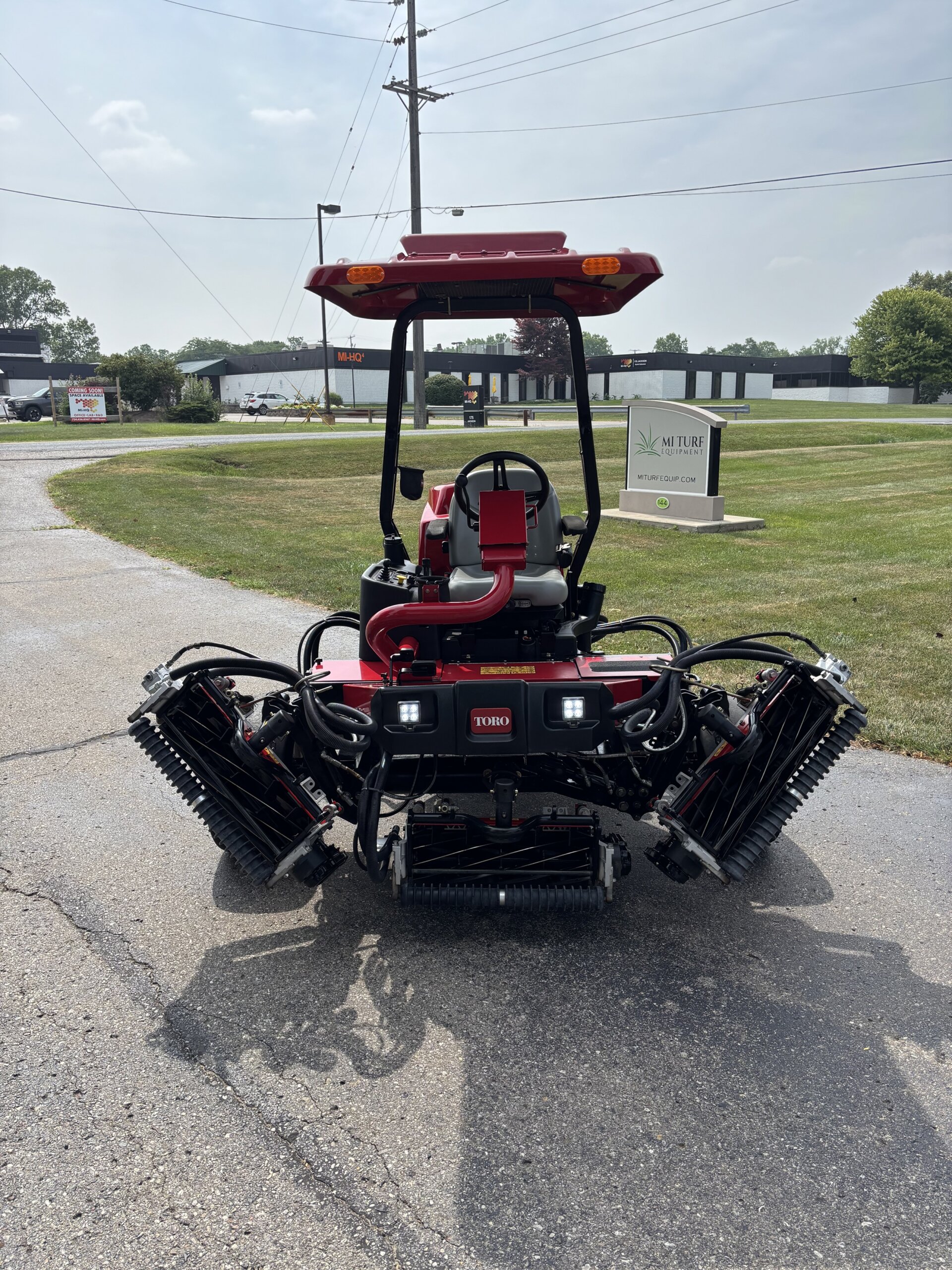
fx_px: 953
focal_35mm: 26
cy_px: 635
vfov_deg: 67.3
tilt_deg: -12.6
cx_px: 476
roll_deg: +0.1
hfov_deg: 53.1
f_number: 1.6
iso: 50
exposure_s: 1/2513
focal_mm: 5.96
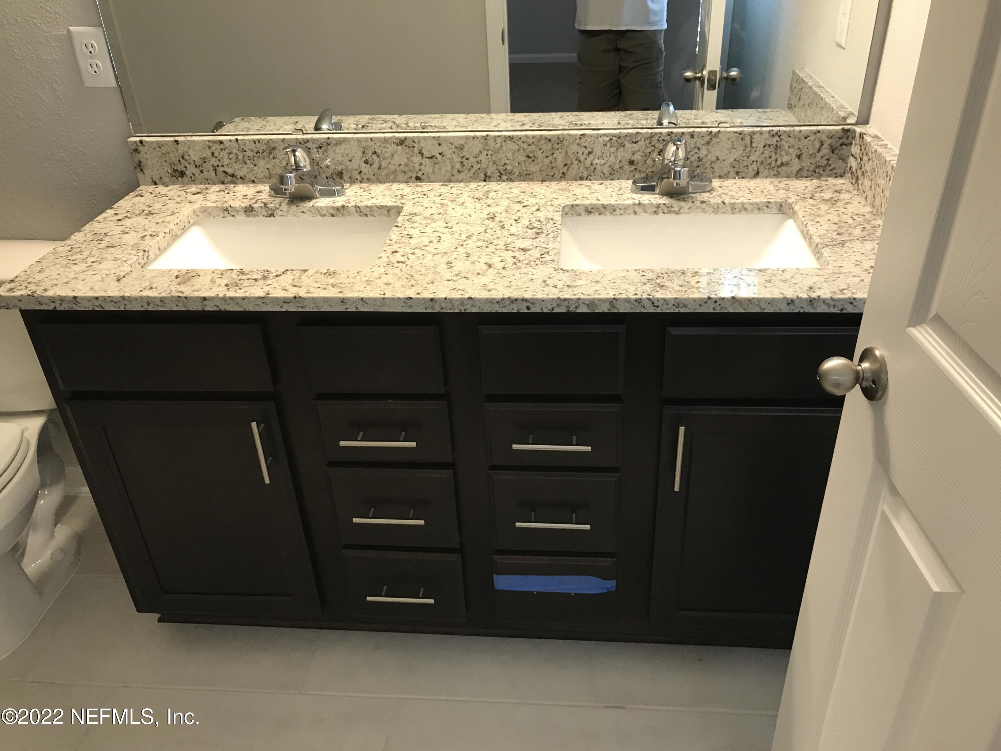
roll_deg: +3.4
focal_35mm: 28
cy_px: 376
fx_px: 810
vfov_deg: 49.7
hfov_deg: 63.4
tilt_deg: -30.6
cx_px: 500
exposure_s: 1/30
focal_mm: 3.99
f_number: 1.8
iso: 40
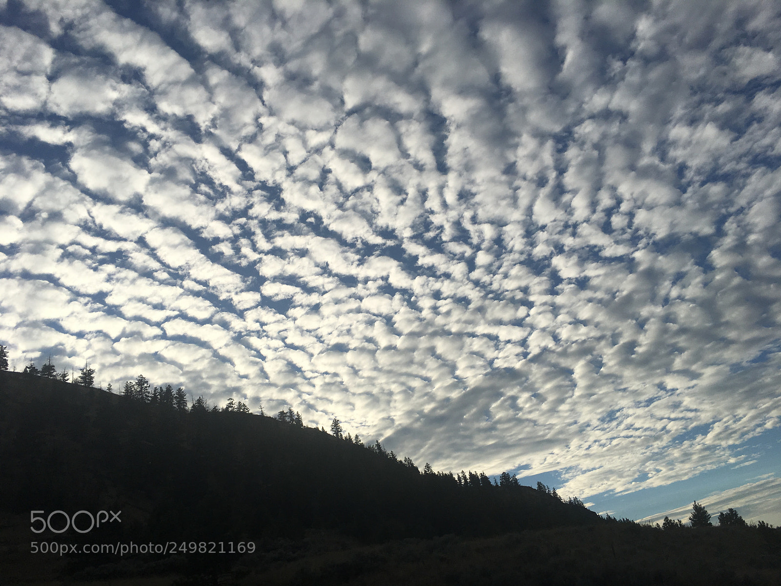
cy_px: 293
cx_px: 390
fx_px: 654
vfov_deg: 48.2
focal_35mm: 29
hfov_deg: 61.7
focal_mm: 4.15
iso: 25
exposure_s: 1/3344
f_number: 2.2
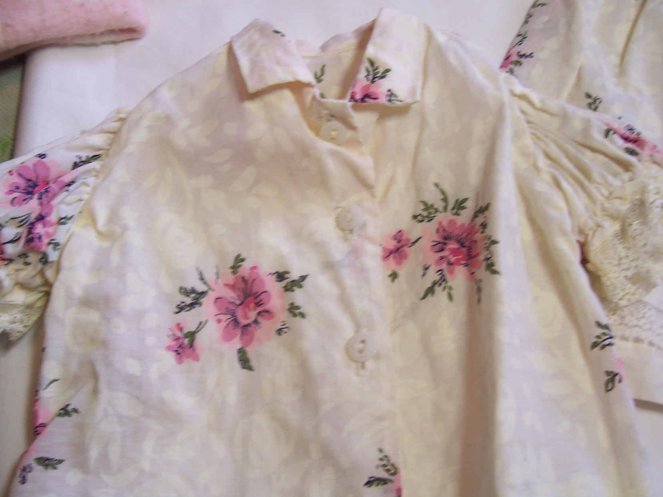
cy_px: 248
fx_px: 709
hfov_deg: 50.1
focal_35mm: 37
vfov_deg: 38.7
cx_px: 332
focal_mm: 5.6
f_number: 2.8
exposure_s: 1/30
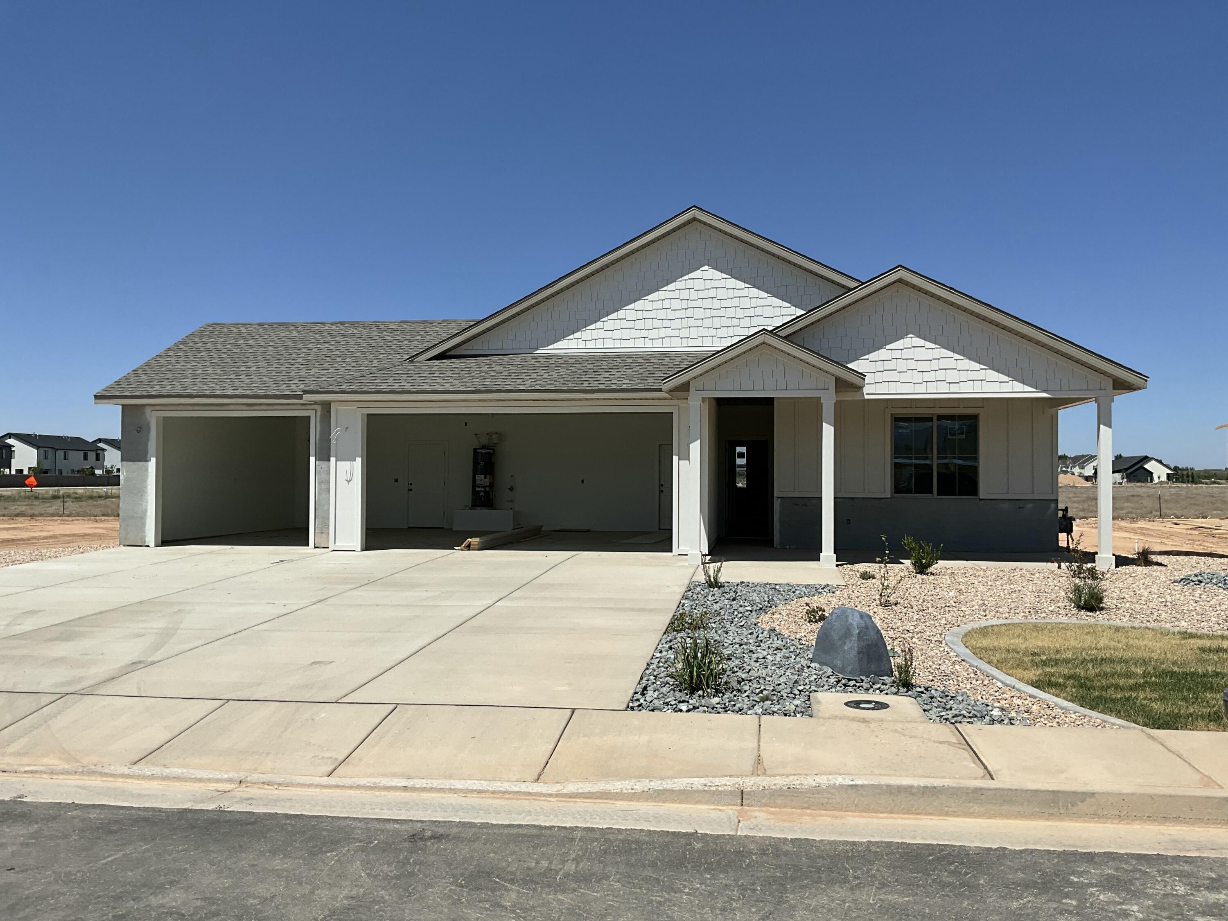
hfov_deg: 61.7
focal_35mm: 29
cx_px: 614
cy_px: 460
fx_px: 1029
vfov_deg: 48.2
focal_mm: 3
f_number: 1.8
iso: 25
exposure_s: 1/4065
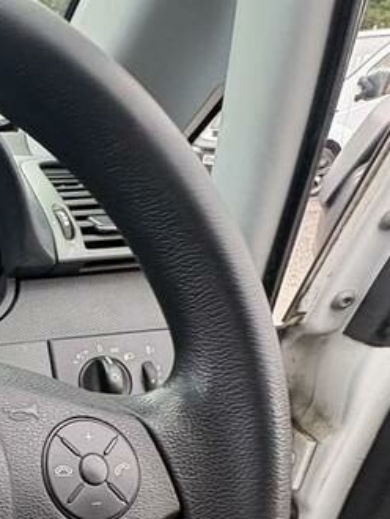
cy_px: 453
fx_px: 570
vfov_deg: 45.1
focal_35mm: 38
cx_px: -110
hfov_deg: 30.3
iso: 125
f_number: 2.2
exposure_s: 1/133
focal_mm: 2.22
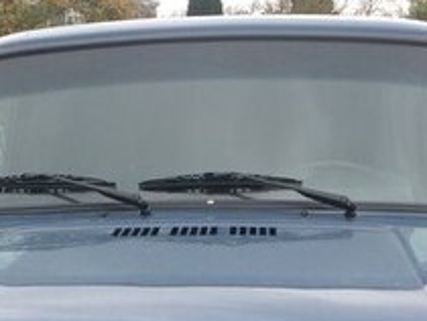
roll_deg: +5.3
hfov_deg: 21.3
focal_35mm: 91
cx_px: 94
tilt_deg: -14.2
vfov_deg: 15.3
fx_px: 1124
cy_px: 444
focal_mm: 4.15
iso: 32
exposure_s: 1/119
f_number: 2.2
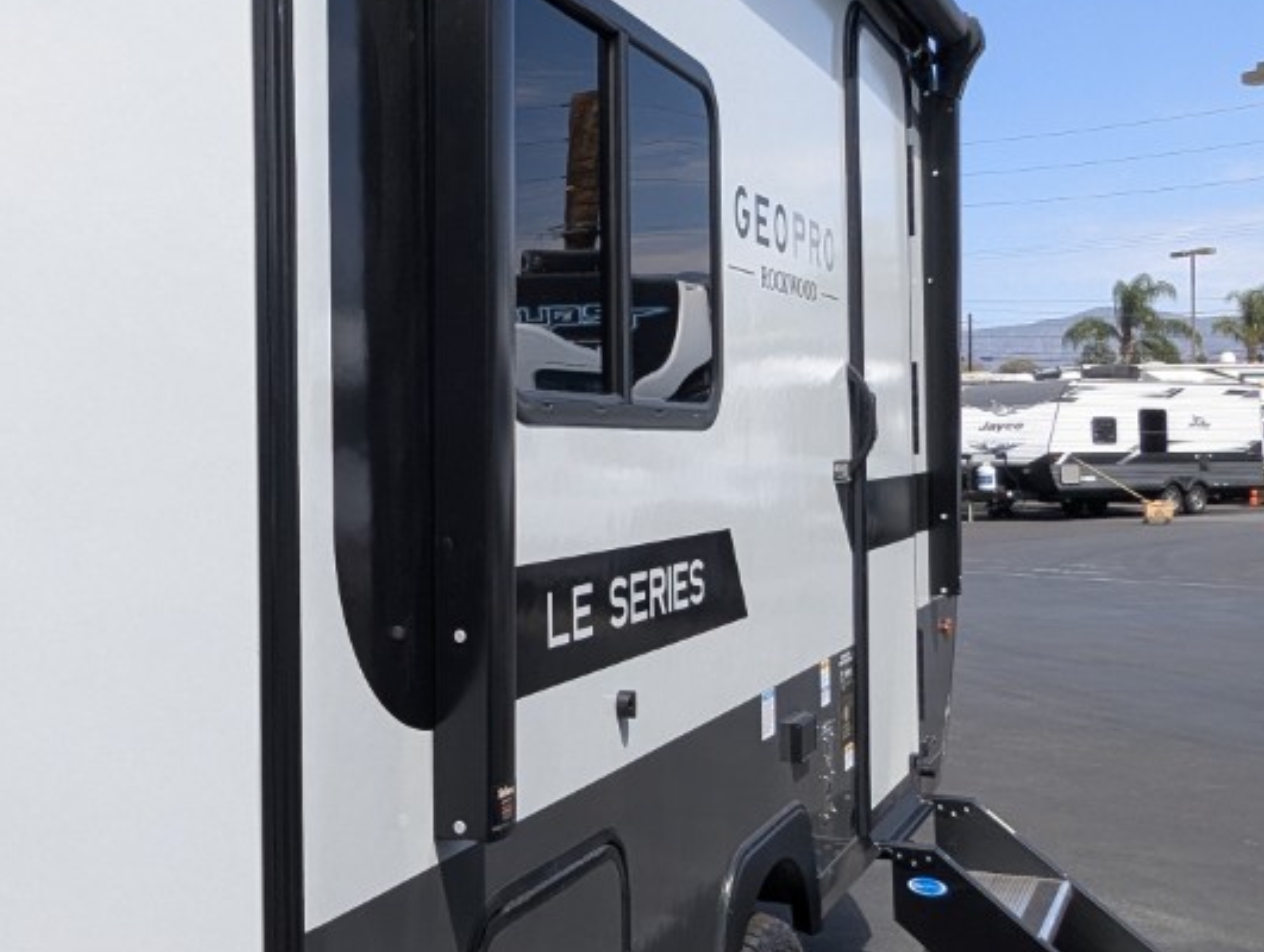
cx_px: 282
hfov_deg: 43.0
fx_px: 1536
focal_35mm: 42
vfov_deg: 34.4
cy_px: 416
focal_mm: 2.35
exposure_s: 1/1309
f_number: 2.2
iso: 56
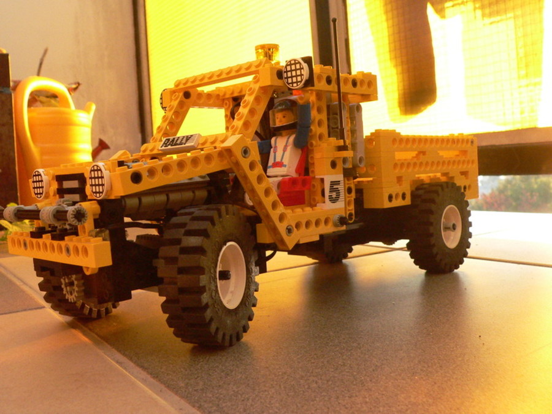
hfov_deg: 51.4
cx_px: 276
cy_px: 207
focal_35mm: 36
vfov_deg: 39.7
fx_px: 574
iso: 400
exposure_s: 1/400
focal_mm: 6
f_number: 4
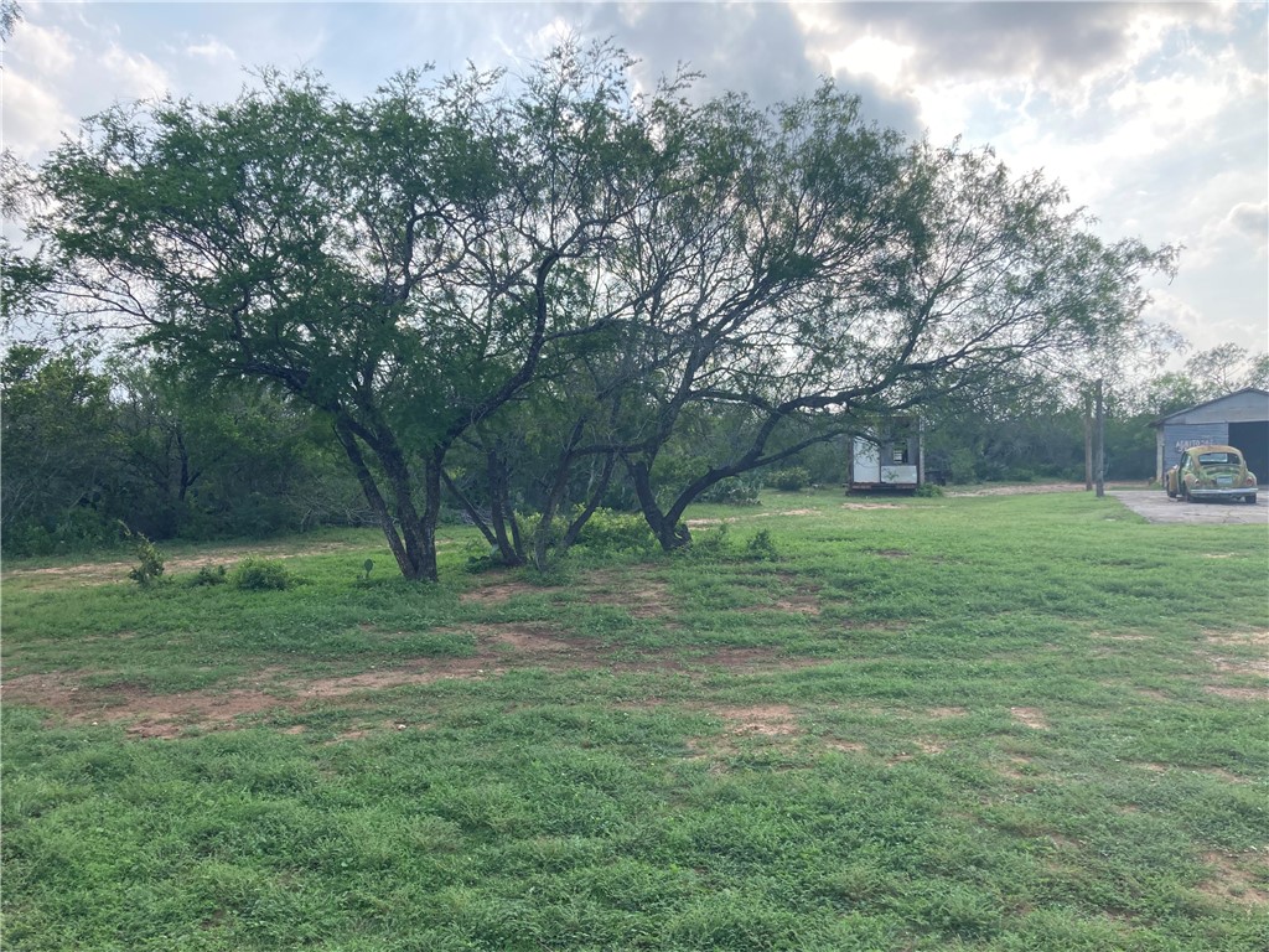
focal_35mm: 28
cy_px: 476
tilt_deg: +2.8
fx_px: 1026
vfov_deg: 49.7
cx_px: 634
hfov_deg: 63.4
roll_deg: +0.6
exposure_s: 1/1143
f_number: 1.8
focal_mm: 3.99
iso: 20
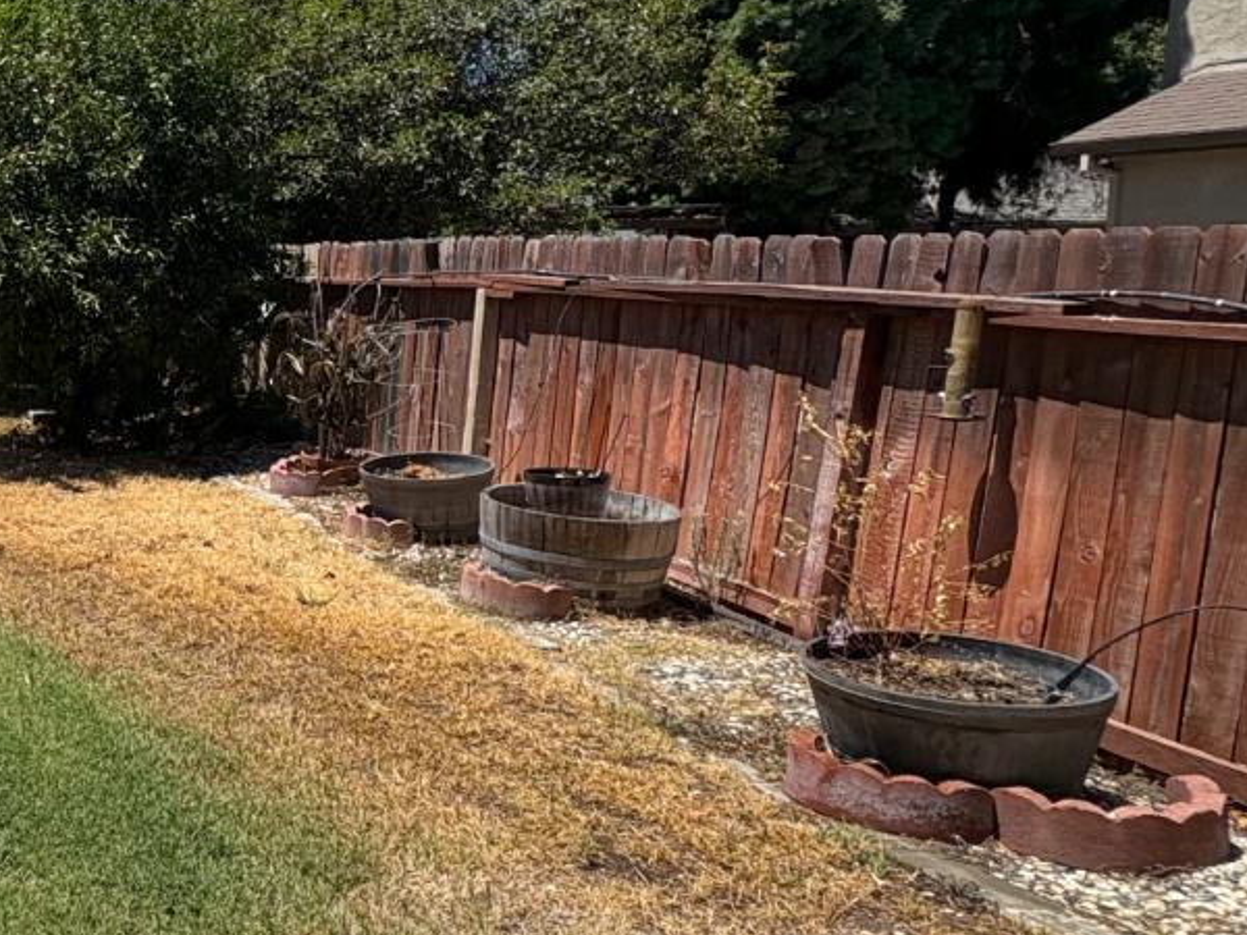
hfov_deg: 39.0
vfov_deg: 40.6
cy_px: 390
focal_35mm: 35
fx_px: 1261
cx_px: -237
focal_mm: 2.22
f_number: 2.2
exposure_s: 1/1536
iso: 50
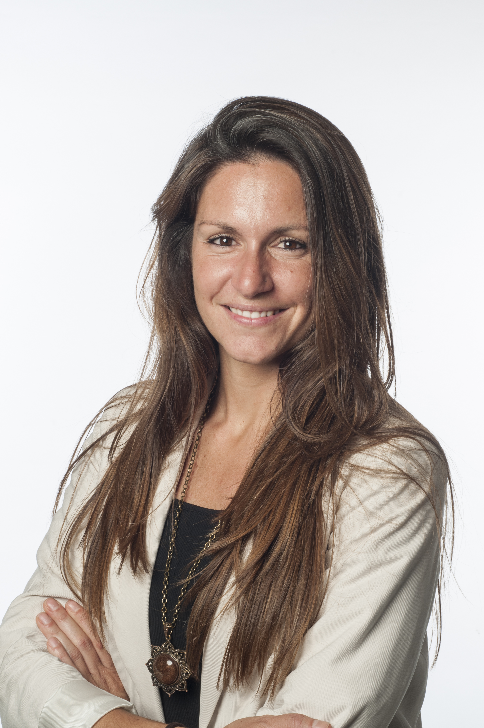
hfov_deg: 15.2
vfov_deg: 22.6
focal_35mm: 90
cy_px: 364
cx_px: 242
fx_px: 1820
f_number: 16
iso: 100
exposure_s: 1/60
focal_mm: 60
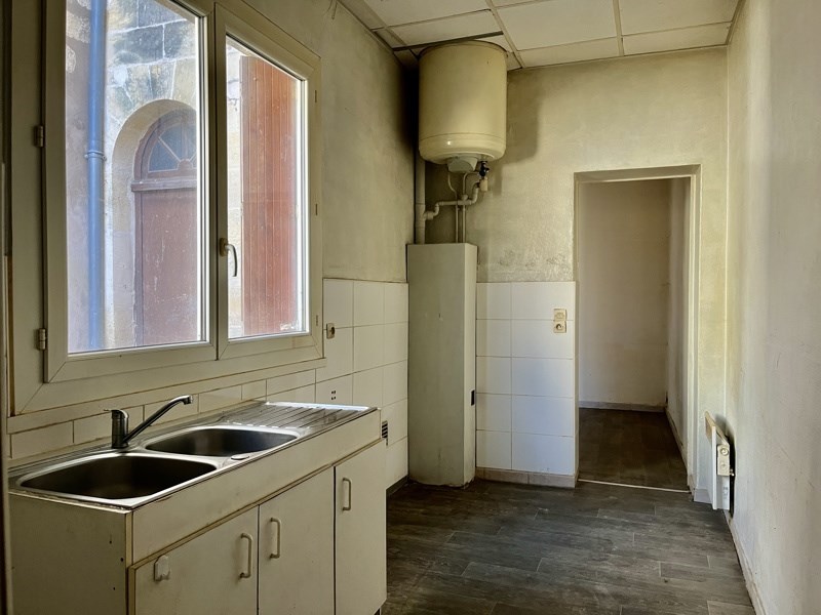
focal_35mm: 26
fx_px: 617
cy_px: 308
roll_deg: +0.1
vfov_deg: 53.1
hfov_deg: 67.3
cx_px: 410
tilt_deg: -2.4
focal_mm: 5.1
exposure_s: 1/60
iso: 125
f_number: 1.6
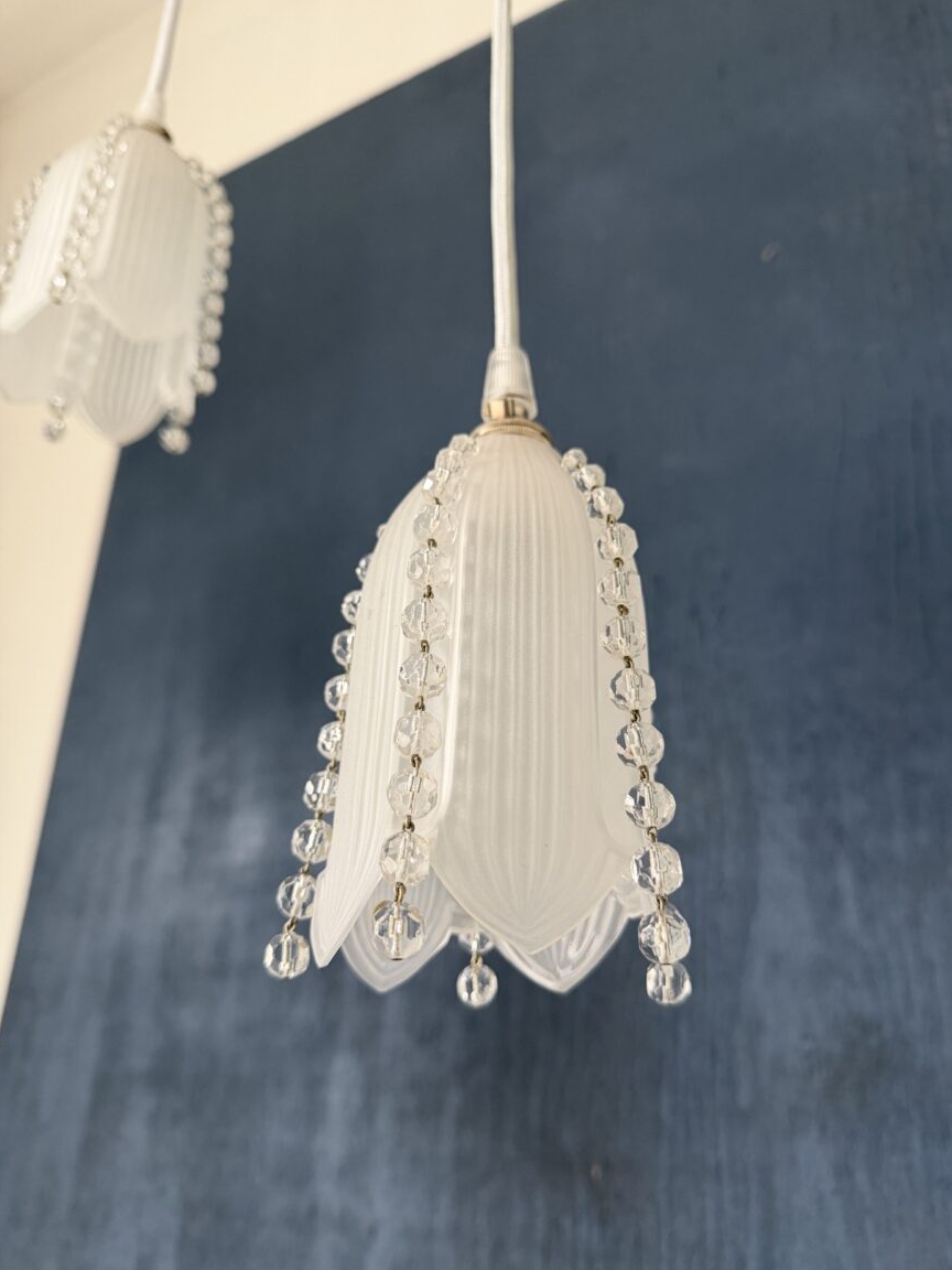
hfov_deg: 54.9
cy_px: 660
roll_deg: -0.1
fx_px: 917
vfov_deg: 69.4
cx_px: 493
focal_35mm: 25
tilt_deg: +24.1
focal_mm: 6.76
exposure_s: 1/60
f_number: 1.78
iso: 320
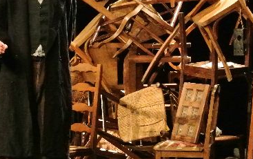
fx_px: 1242
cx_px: 47
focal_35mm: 180
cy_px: 78
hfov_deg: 11.6
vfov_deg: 7.3
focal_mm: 30
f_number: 3.8
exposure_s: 1/100
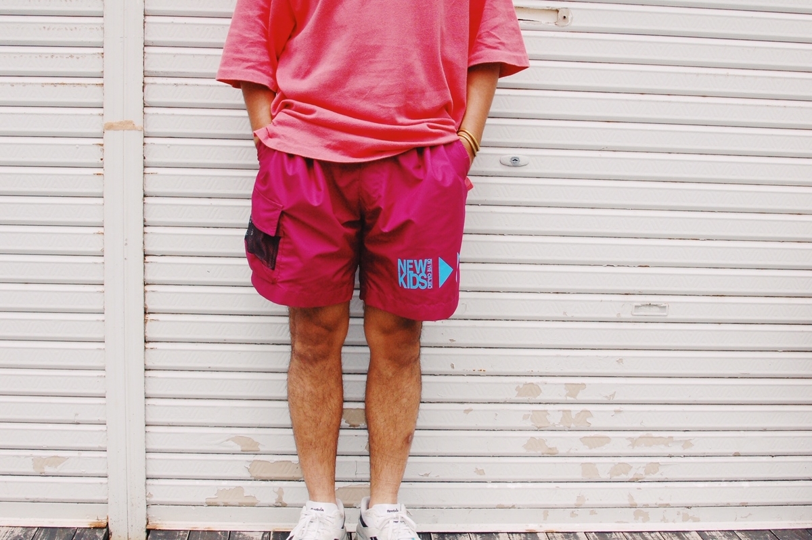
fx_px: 1183
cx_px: 406
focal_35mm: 52
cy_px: 270
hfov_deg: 37.9
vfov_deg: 25.7
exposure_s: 1/640
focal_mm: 35
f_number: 13
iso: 800
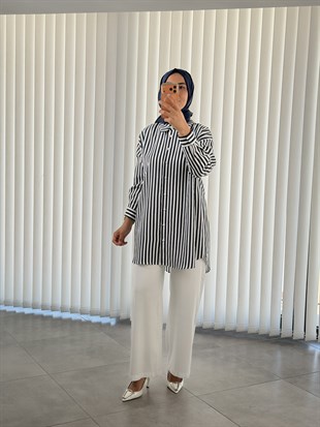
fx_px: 591
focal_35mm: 48
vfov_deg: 39.6
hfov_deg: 30.3
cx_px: 160
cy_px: 214
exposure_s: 1/386
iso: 64
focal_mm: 6.76
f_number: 1.78
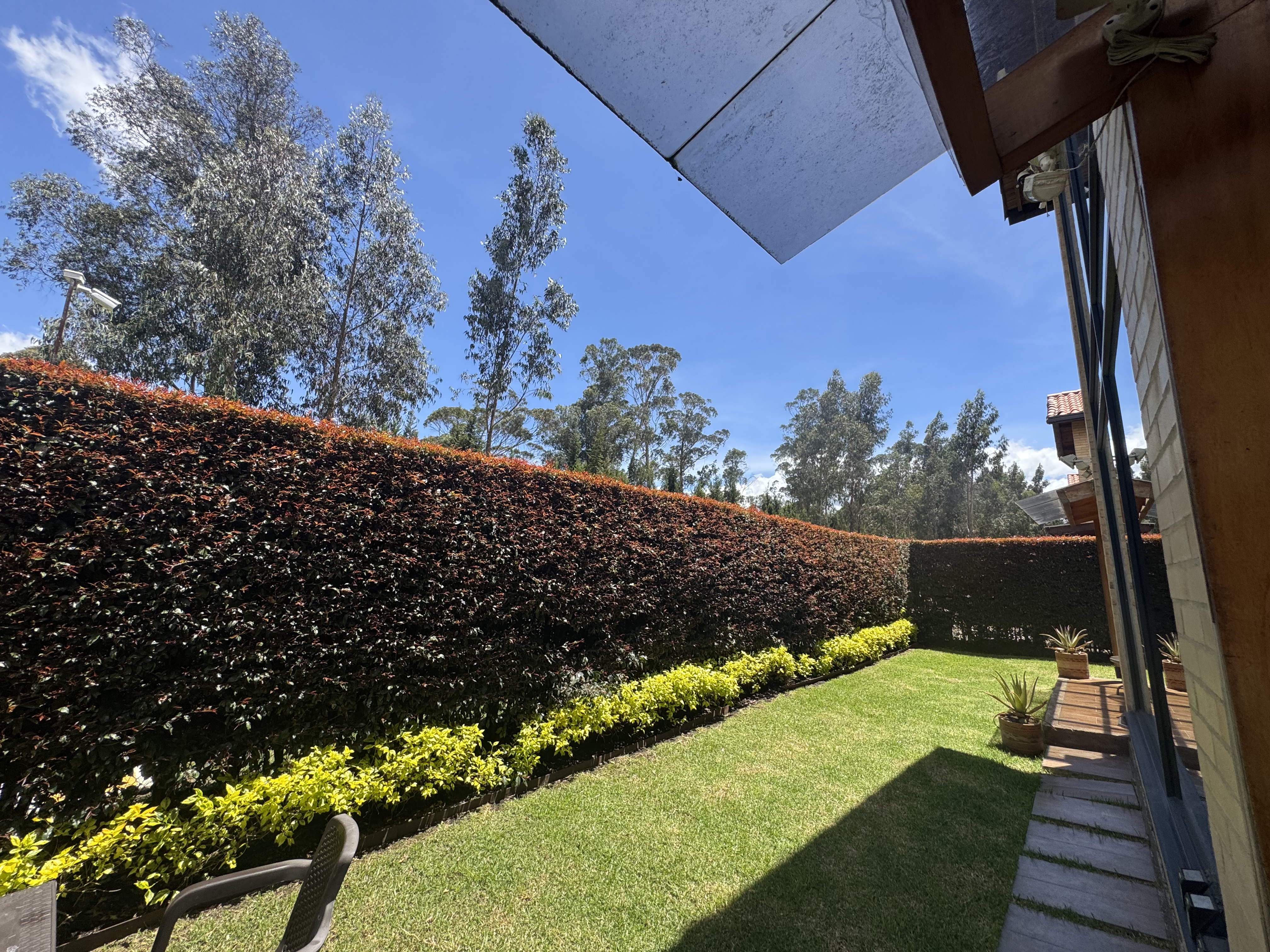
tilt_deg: +8.8
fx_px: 514
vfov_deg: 85.7
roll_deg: -1.4
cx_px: 635
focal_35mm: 14
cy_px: 476
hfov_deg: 102.1
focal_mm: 2.22
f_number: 2.2
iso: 50
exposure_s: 1/910
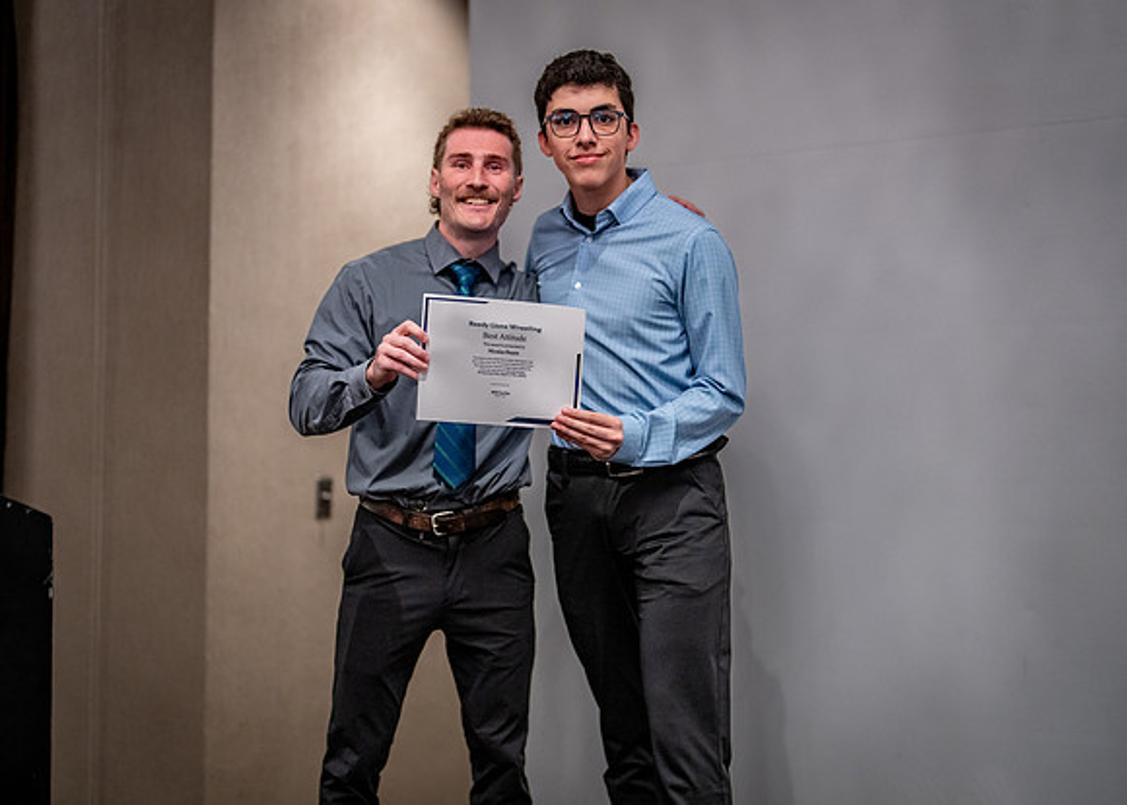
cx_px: 564
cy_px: 402
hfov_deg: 36.2
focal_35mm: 54
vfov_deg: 26.3
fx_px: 1723
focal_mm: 50
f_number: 1.2
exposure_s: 1/320
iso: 1600
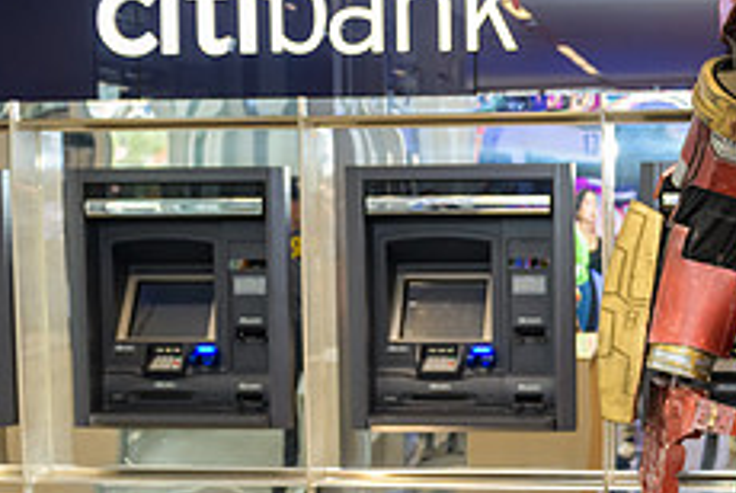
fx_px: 1392
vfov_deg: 20.0
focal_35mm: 68
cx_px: 608
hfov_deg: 28.8
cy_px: 322
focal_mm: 27
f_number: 3.2
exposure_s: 1/125
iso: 800
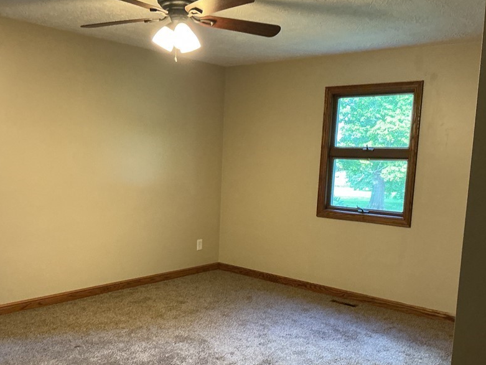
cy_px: 226
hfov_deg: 49.0
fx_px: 534
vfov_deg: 37.5
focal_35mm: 38
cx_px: 236
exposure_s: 1/40
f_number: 1.8
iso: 200
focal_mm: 3
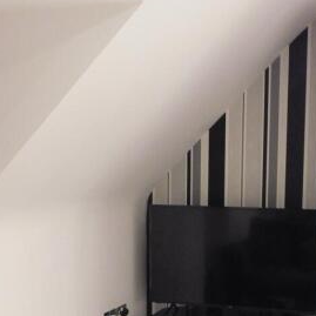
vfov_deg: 24.6
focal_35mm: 69
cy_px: 247
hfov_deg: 25.0
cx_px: 167
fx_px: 713
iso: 800
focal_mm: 6.3
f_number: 3.5
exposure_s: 1/8
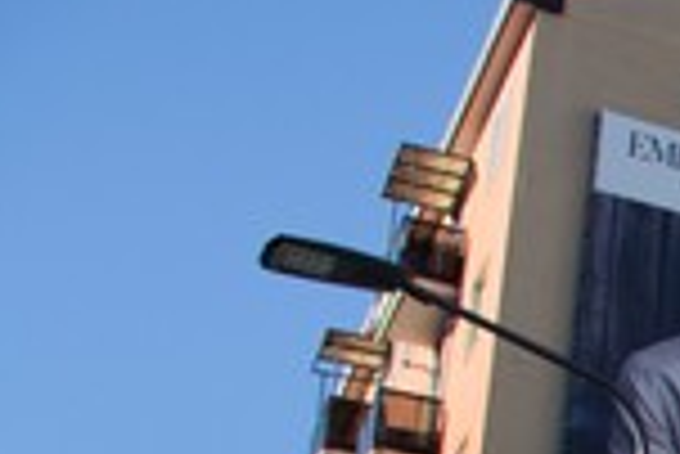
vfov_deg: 8.9
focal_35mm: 143
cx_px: 1725
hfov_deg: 11.4
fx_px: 2704
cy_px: 1005
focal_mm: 18
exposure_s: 1/400
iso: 100
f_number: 4.5
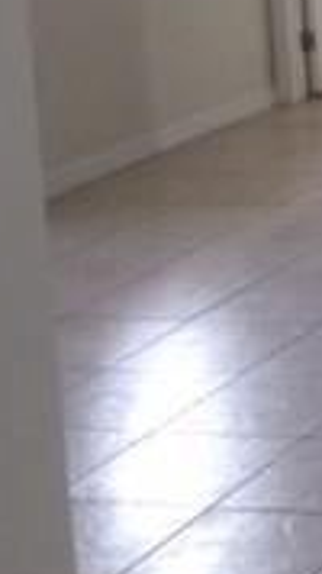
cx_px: 992
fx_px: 1960
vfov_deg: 16.0
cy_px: -106
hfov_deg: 8.0
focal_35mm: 129
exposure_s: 1/24
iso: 80
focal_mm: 3.3
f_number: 2.4
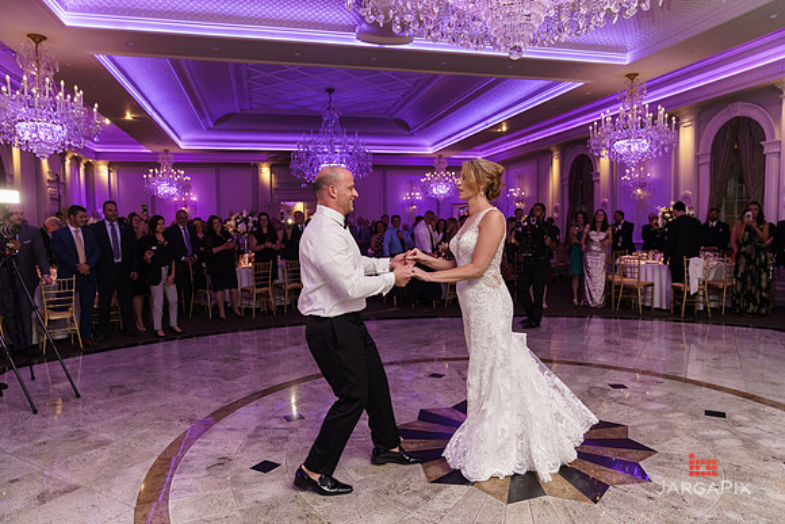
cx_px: 392
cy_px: 262
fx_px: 523
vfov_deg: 53.2
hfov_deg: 73.7
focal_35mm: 24
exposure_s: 1/200
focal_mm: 24
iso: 1600
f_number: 2.8
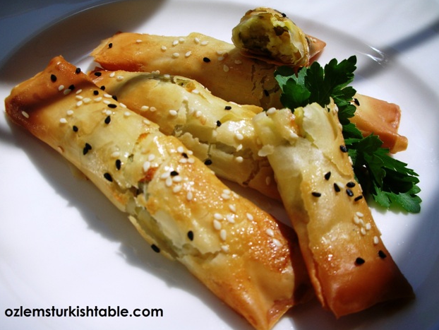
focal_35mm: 36
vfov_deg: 39.7
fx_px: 457
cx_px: 217
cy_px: 162
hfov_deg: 51.3
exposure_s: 1/70
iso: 50
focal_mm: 5.8
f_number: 8.5
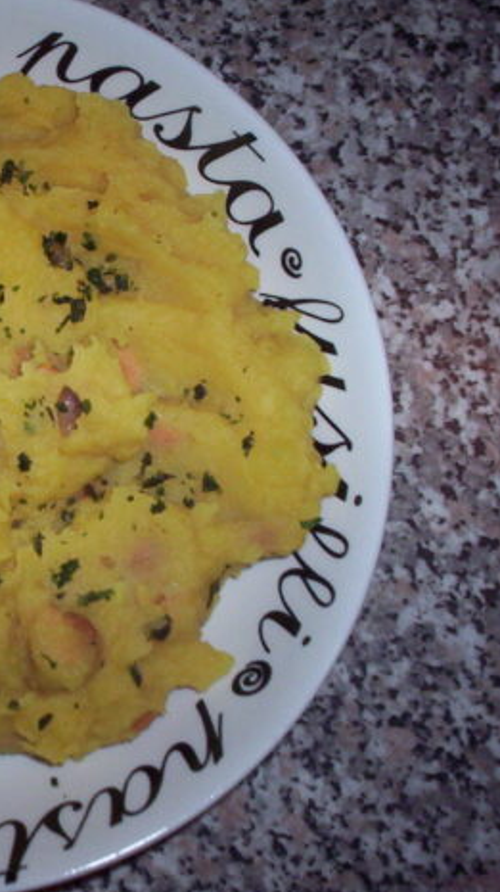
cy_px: 445
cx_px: -96
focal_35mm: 57
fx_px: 1346
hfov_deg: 19.8
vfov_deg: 36.6
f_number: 4.5
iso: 140
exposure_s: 1/60
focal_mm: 4.99
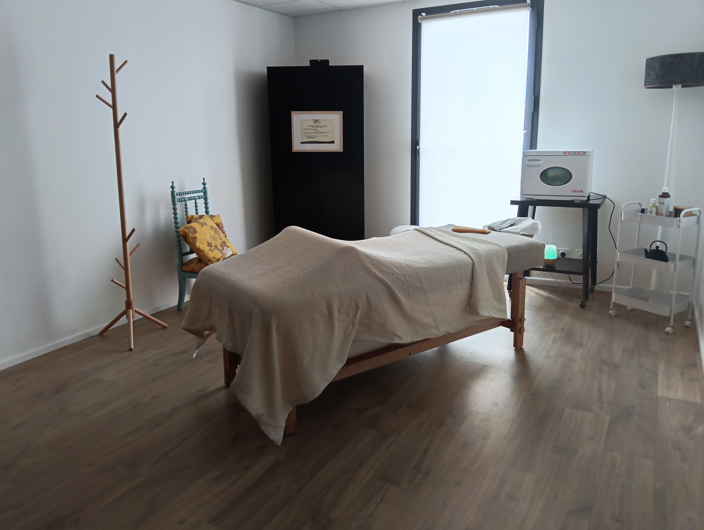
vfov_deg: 53.2
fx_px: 530
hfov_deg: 67.2
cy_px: 265
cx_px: 352
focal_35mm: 26
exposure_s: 1/50
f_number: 1.8
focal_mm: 3.96
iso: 491
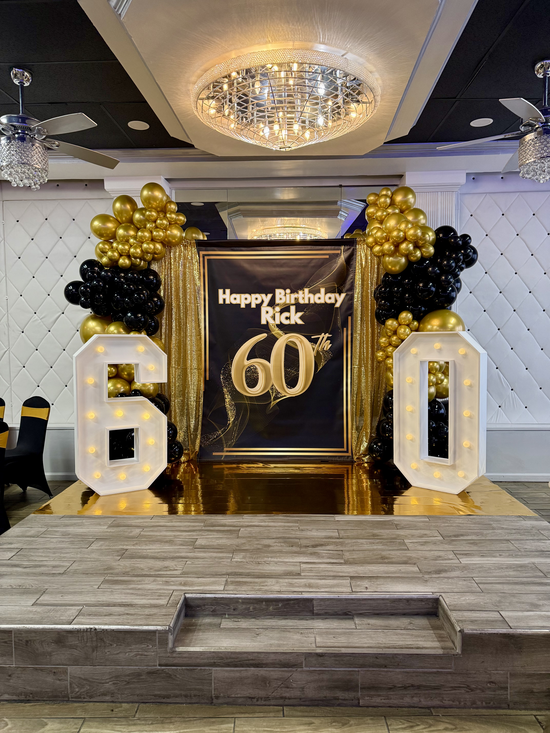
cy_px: 366
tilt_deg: -4.1
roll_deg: +0.6
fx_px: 508
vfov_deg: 71.6
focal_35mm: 24
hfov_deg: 56.8
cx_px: 275
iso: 250
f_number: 1.78
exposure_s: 1/120
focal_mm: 6.76
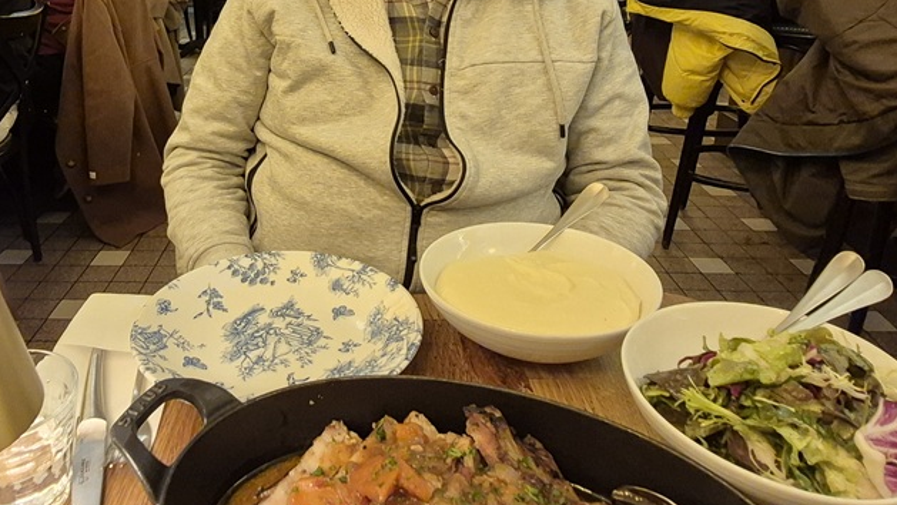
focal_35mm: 27
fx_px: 642
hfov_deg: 67.9
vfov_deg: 40.9
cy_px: 94
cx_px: 297
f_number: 2.2
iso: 500
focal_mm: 1.74
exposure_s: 1/50
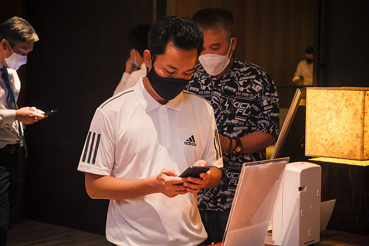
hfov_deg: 23.6
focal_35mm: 86
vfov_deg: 15.8
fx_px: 885
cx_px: 184
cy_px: 123
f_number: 2.8
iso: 1000
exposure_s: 1/80
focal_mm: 40
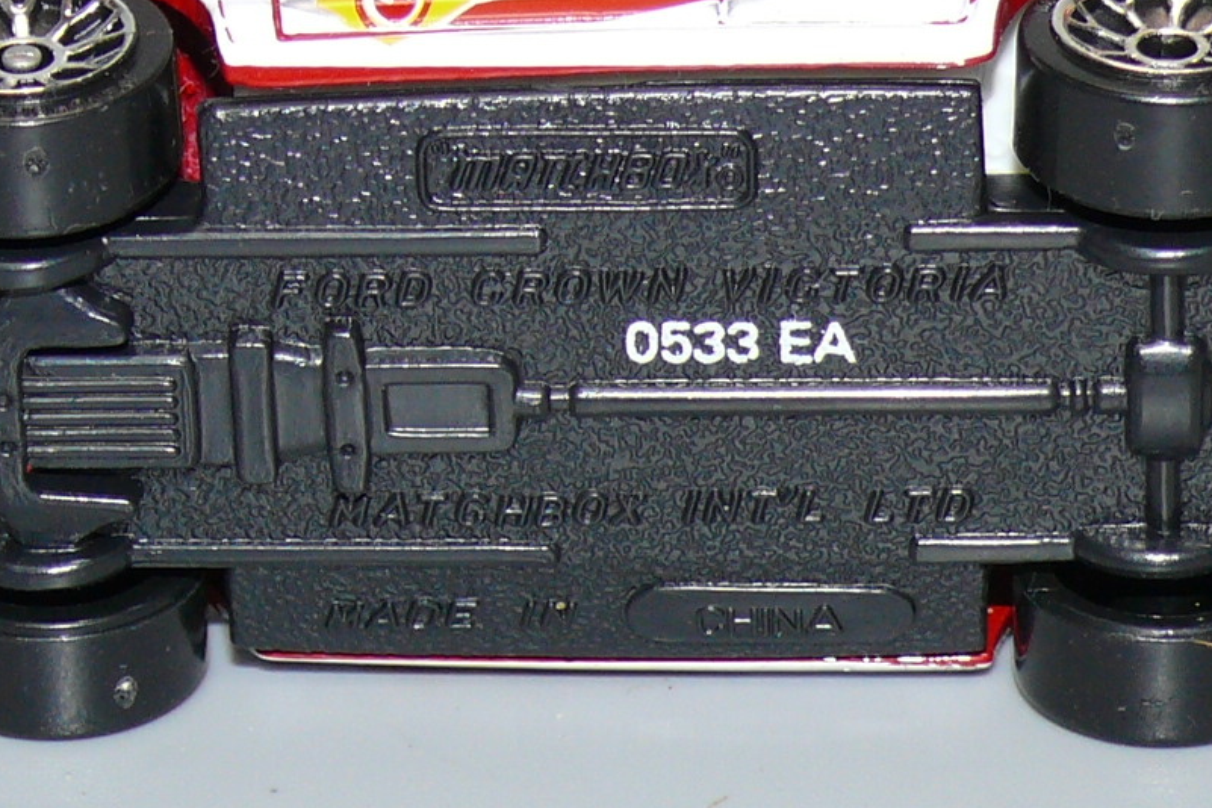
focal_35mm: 241
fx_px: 8113
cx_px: 595
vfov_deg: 5.7
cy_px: 275
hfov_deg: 8.5
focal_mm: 14.3
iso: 100
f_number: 4
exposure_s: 1/30
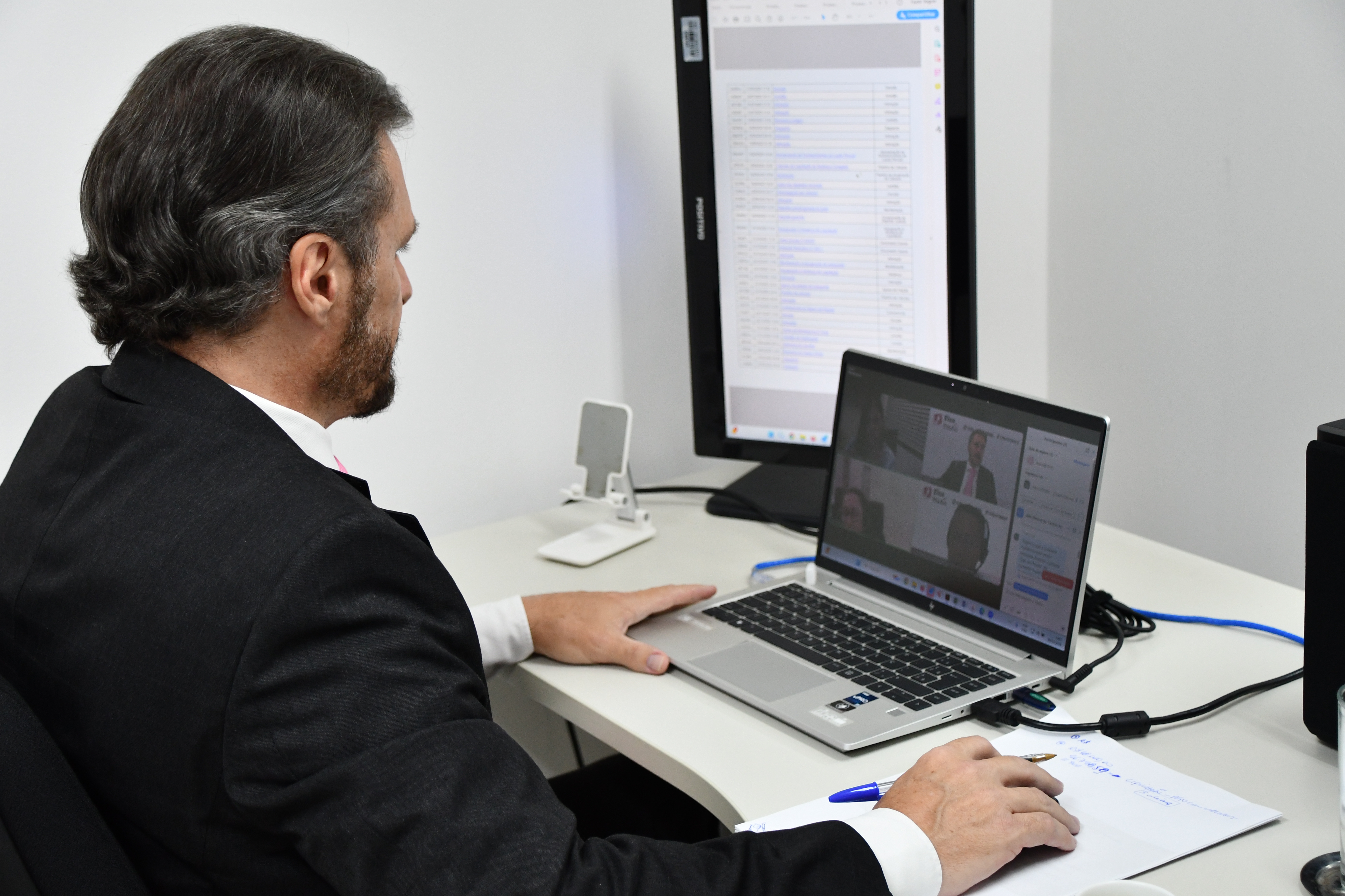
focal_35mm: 60
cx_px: 672
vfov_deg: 22.6
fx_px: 2241
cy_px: 448
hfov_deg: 33.4
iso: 1100
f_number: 4.2
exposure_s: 1/125
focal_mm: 40
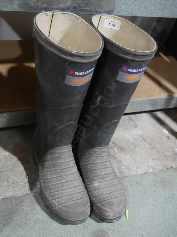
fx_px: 300
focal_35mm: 44
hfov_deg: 32.9
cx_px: 88
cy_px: 118
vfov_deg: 42.9
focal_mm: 22
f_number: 4.7
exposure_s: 1/60
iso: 1600
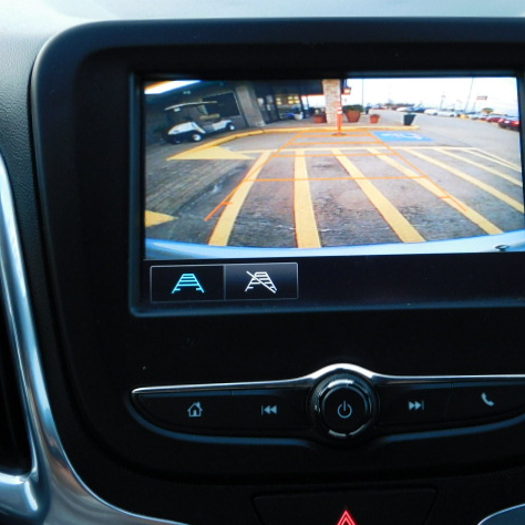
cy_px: 261
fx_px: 738
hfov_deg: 38.8
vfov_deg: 39.2
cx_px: 340
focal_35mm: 43
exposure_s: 1/30
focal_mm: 6.3
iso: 180
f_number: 3.5
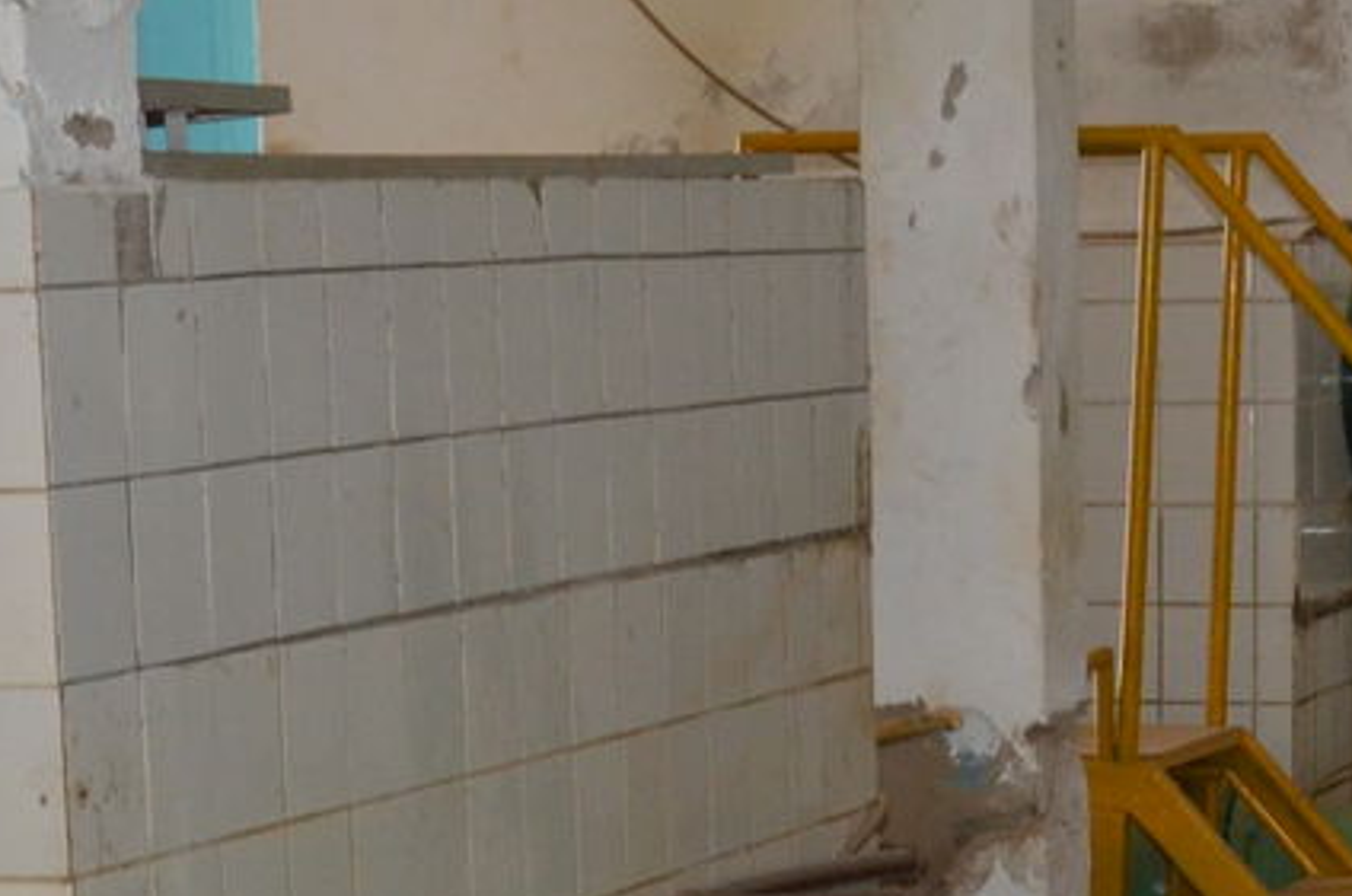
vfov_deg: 8.0
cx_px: 909
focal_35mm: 163
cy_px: 1821
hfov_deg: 12.6
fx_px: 6110
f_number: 6.3
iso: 800
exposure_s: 1/125
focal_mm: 24
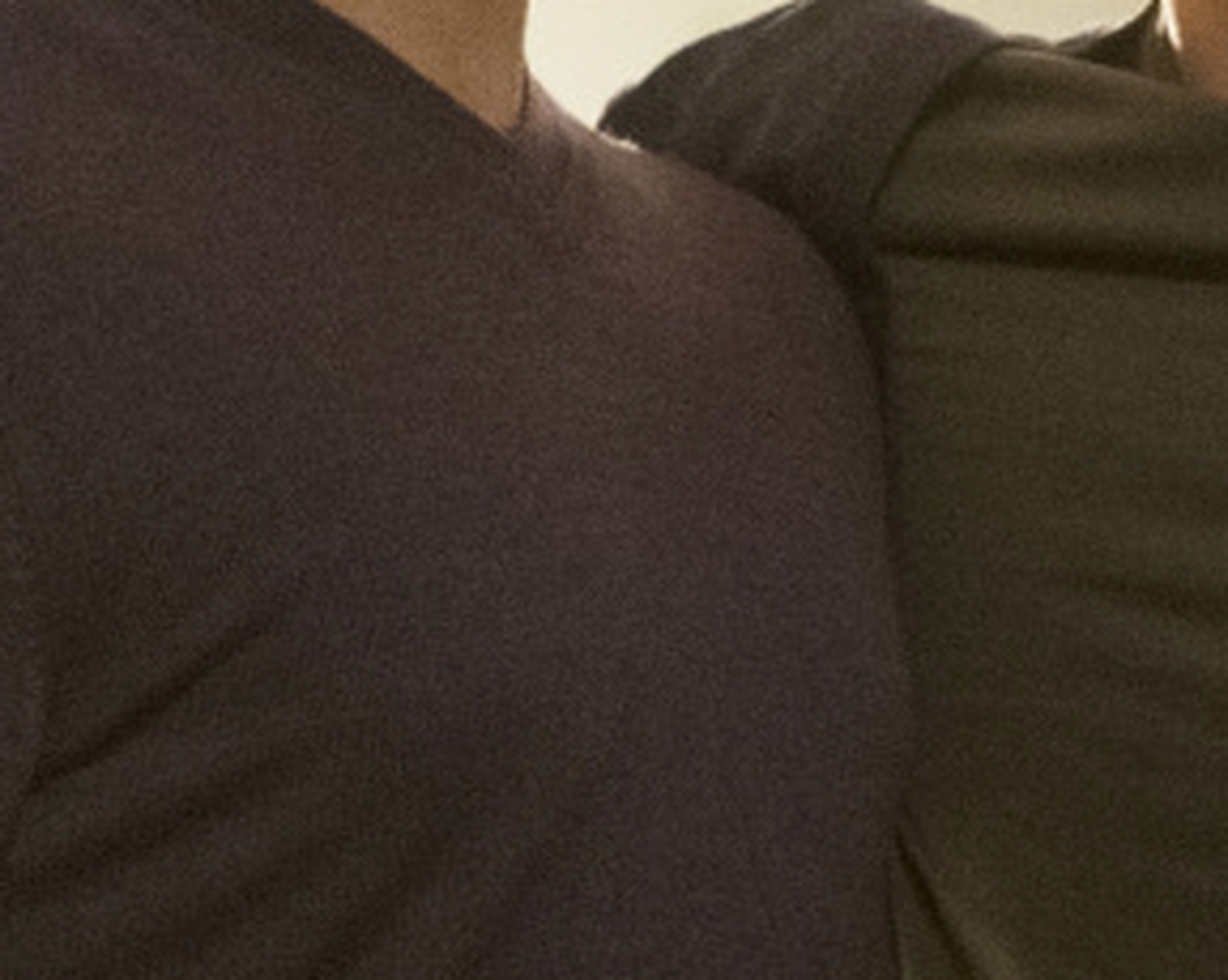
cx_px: 1706
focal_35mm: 317
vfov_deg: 4.9
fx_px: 11513
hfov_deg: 6.1
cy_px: 294
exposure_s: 1/250
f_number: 2.8
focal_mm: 54.1
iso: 8000
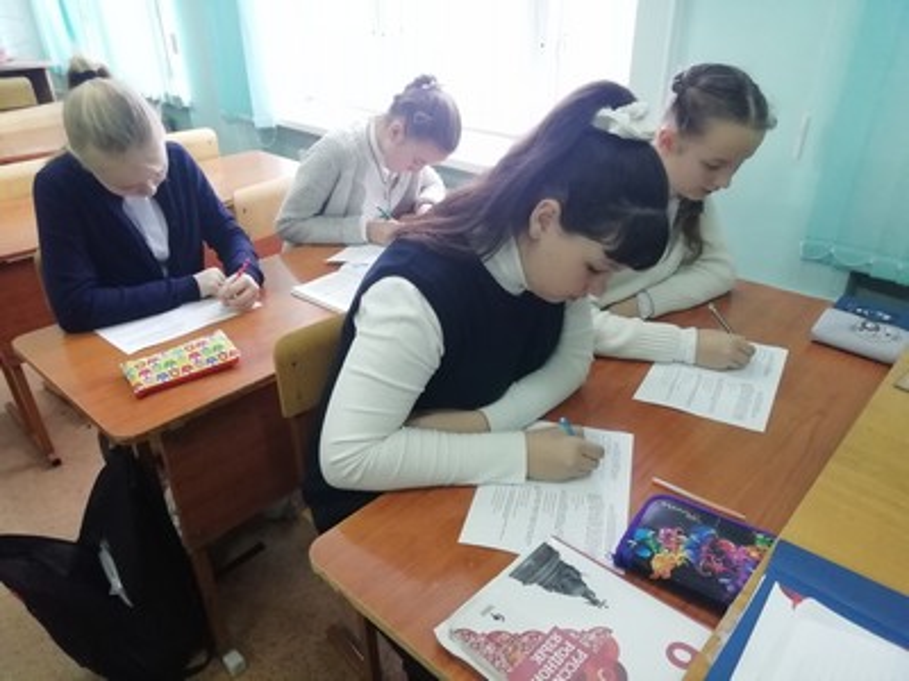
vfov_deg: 53.1
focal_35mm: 26
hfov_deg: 67.3
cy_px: 340
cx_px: 454
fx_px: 683
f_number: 2.2
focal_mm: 3.21
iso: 320
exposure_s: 1/33.3
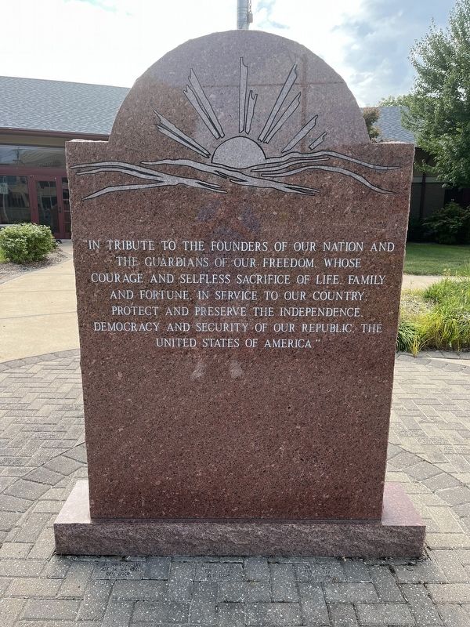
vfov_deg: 67.3
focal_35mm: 26
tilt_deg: -13.3
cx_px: 235
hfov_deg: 53.1
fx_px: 471
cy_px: 314
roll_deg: -1.3
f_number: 1.6
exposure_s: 1/705
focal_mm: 5.1
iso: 50
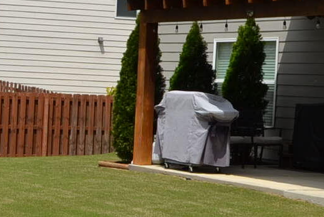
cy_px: 127
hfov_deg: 16.2
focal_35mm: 120
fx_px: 1081
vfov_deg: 11.4
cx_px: -97
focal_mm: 18
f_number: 9
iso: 100
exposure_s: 1/320
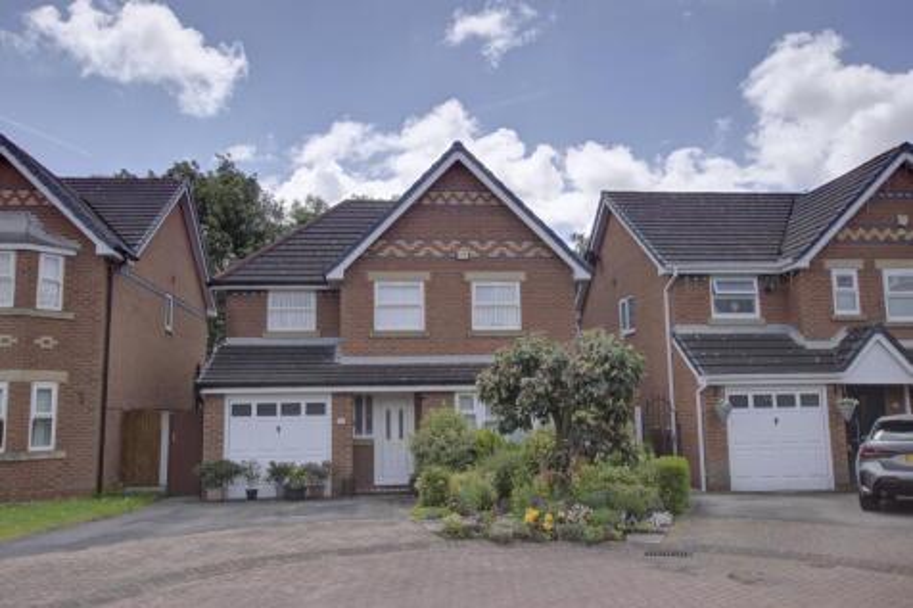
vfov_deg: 43.6
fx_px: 761
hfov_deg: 61.9
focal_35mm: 30
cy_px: 304
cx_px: 456
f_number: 8
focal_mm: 20
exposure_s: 1/500
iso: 400
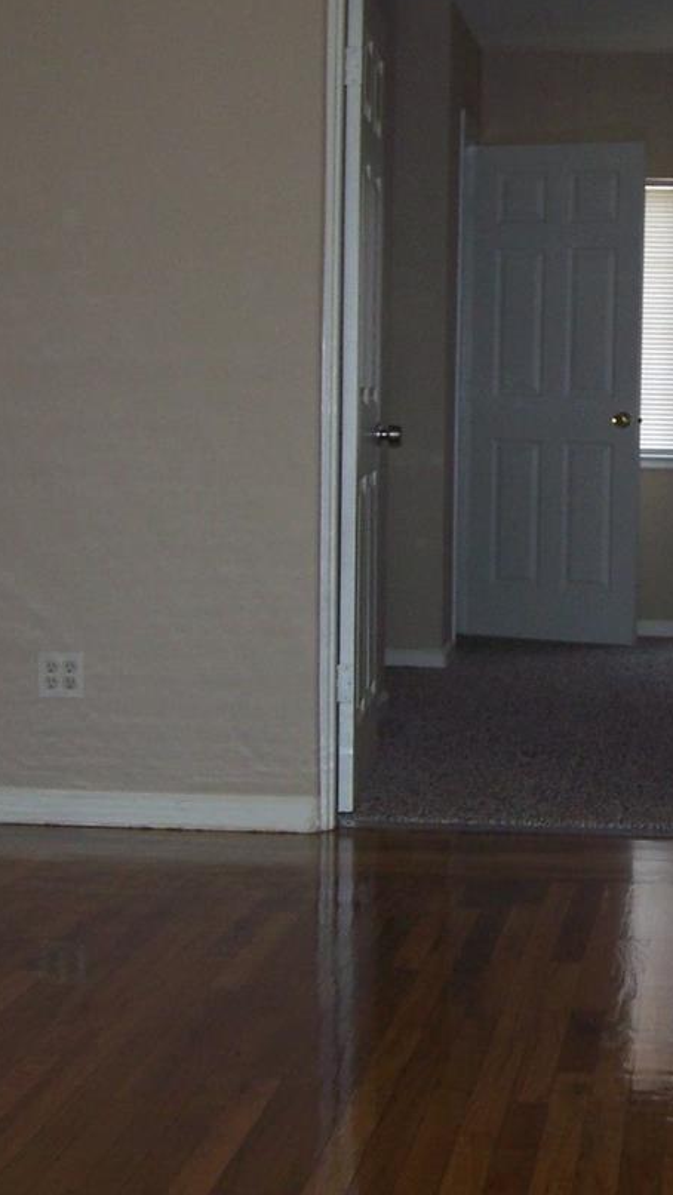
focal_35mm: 77
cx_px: 629
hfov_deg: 15.5
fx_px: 2440
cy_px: 536
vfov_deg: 27.5
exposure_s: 1/60
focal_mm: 6.3
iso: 80
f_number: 2.8
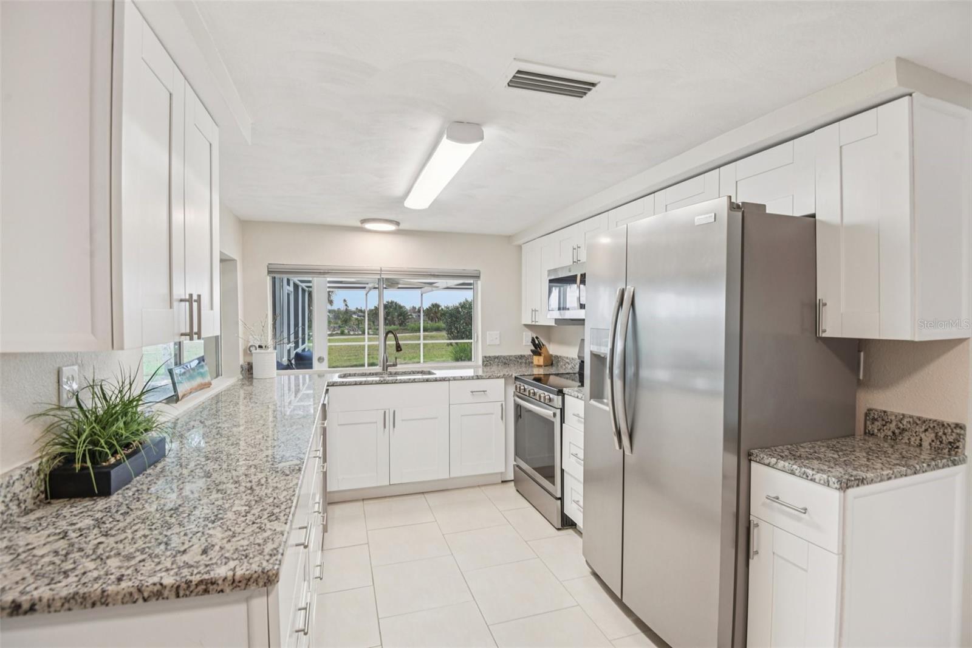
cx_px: 486
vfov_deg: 73.7
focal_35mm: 16
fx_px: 432
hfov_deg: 96.7
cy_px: 324
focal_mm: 16
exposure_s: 1/30
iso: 400
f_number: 7.1
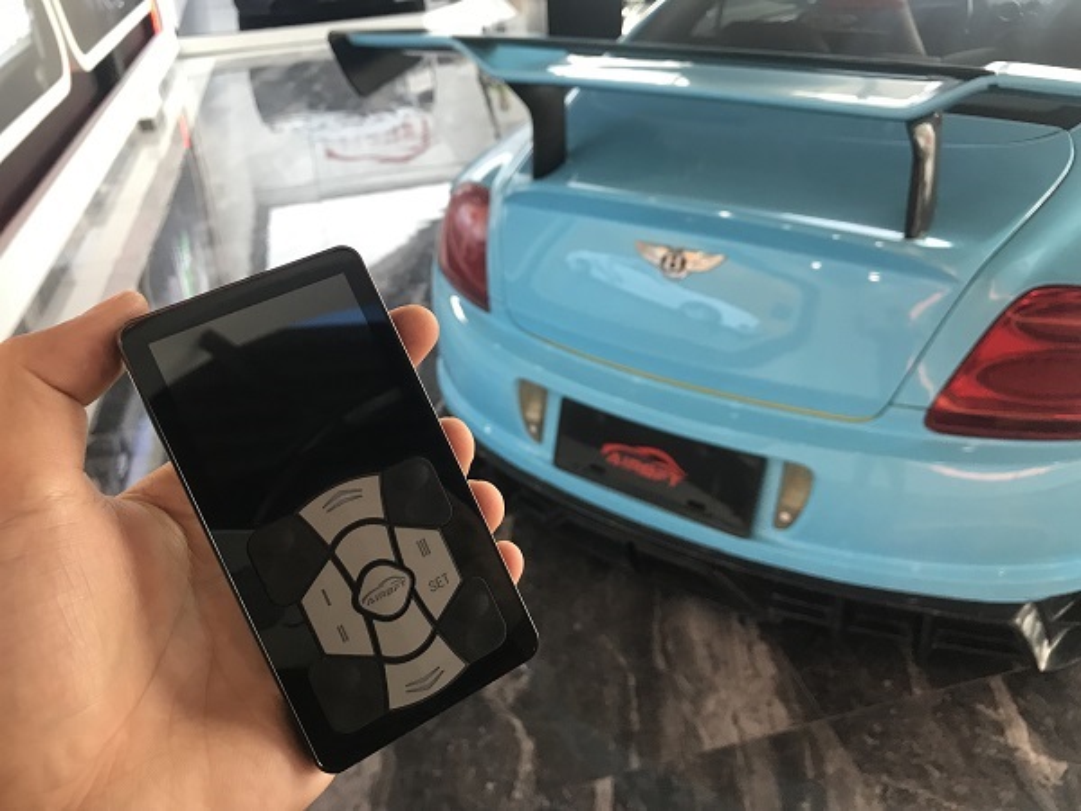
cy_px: 406
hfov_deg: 63.4
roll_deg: +4.3
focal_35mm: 28
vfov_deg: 49.7
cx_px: 540
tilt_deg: -30.8
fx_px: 874
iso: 32
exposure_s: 1/33
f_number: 1.8
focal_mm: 3.99
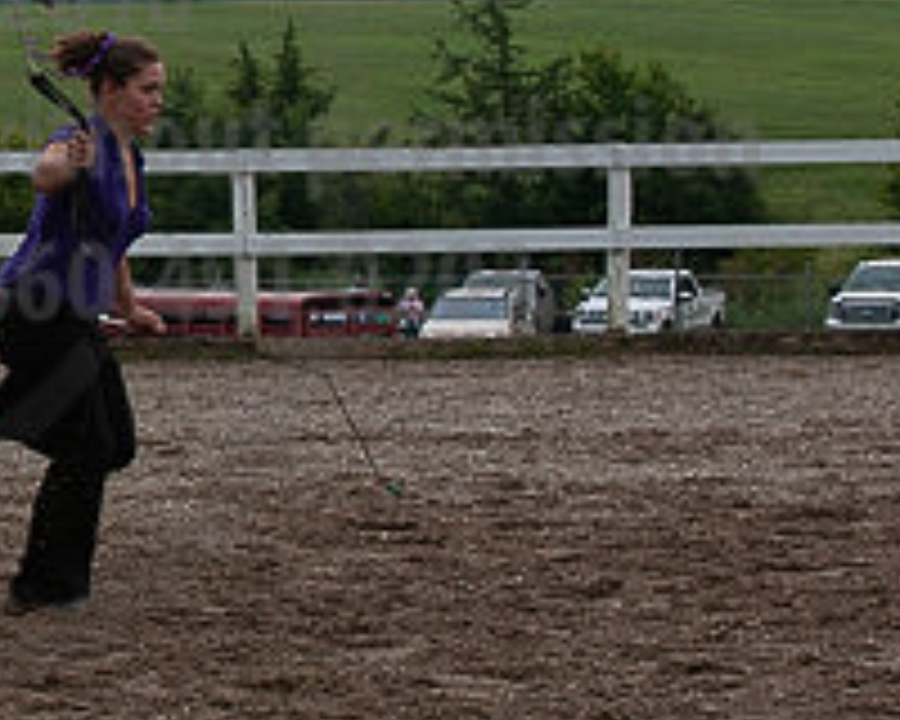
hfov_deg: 10.3
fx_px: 4901
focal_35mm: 184
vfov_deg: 8.4
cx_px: -220
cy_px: 133
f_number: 5.6
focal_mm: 78
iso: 720
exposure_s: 1/1600
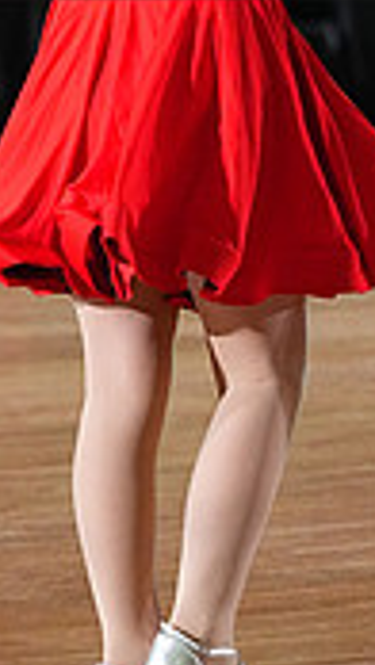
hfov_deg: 2.7
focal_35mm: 458
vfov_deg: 4.7
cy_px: -126
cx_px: 369
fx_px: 8088
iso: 8000
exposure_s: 1/400
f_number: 5
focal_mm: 131
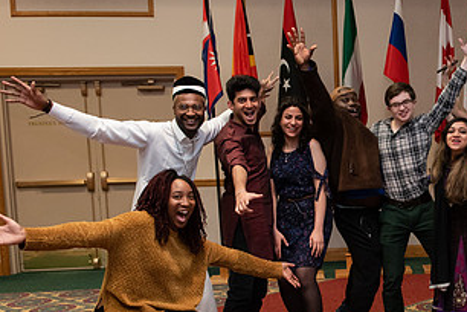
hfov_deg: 35.1
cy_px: 226
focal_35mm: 53
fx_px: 687
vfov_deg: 25.3
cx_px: 430
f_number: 6.3
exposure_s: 1/200
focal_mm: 28
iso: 2500
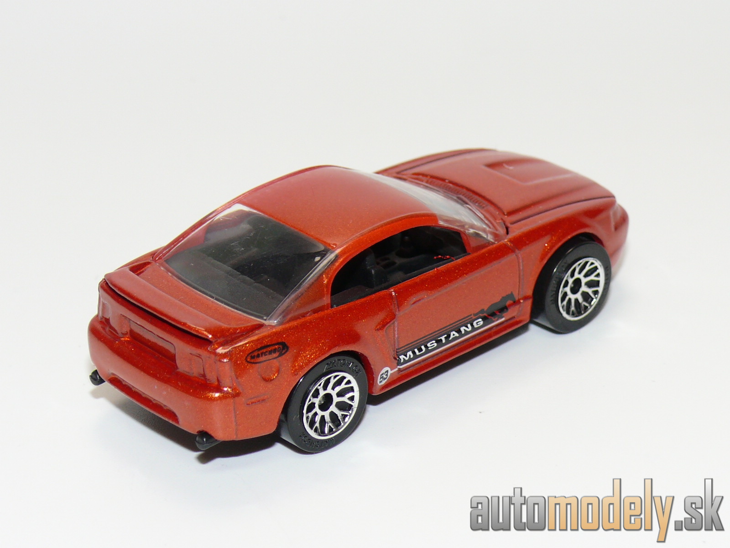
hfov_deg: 19.1
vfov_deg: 14.4
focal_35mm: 103
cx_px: 365
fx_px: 2172
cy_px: 274
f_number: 4
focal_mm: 13.6
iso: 100
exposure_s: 1/30
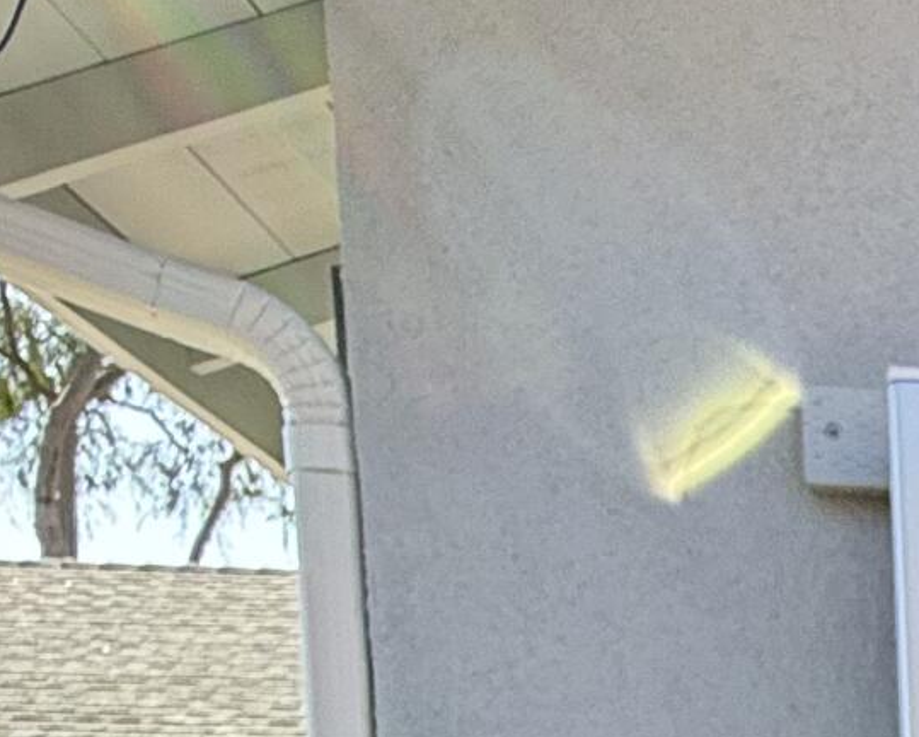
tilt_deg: -9.0
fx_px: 2069
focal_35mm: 76
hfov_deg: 20.8
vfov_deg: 16.7
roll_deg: +0.3
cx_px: 1434
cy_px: 1329
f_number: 2.2
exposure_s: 1/228
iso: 64
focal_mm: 2.22
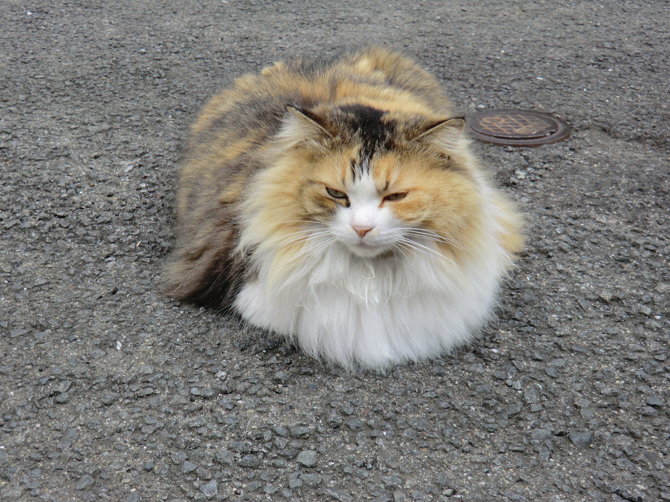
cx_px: 335
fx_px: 910
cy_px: 251
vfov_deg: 30.9
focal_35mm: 47
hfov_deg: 40.4
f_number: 4
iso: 64
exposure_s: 1/60
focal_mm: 8.4
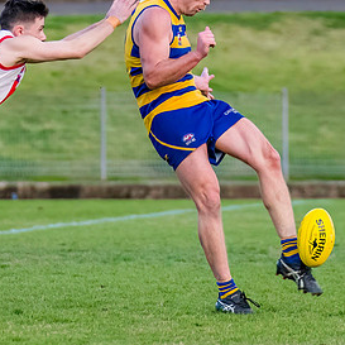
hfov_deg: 2.2
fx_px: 8840
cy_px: 82
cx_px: 201
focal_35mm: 784
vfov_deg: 2.2
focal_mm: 220
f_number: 4
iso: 2000
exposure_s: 1/1600
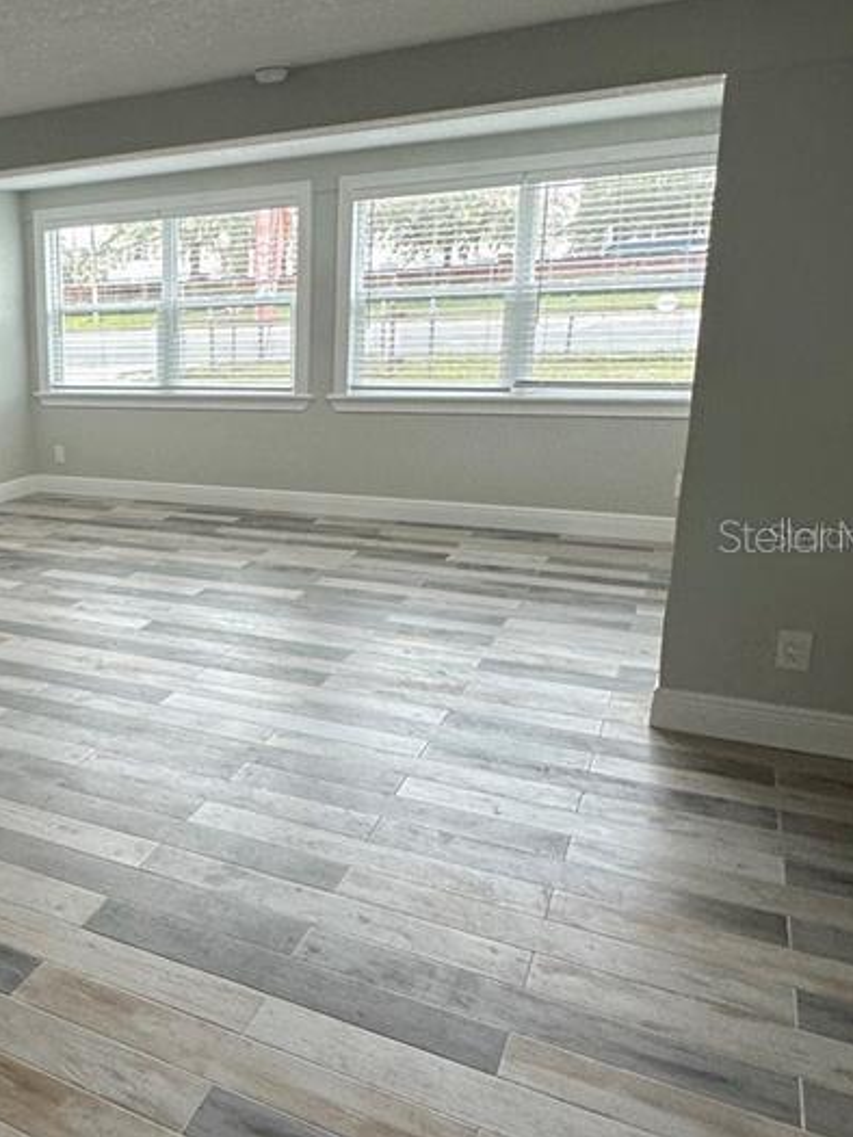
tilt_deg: -11.8
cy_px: 535
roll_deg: +4.4
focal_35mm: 32
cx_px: -52
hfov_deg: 37.9
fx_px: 1051
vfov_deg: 56.8
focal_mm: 2.22
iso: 100
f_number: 2.2
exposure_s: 1/120
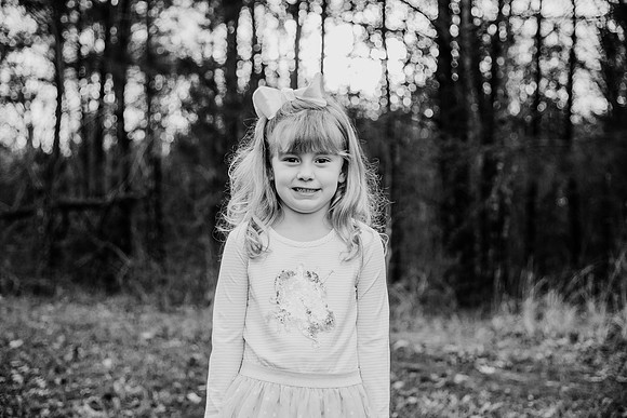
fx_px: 1010
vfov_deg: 23.4
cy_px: 209
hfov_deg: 34.5
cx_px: 314
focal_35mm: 58
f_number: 4
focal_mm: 58
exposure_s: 1/800
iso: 800
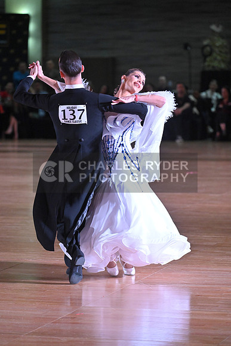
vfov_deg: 12.8
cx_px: 116
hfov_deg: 8.6
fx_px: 1539
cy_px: 173
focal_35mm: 160
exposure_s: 1/400
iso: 5000
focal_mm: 160
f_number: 5
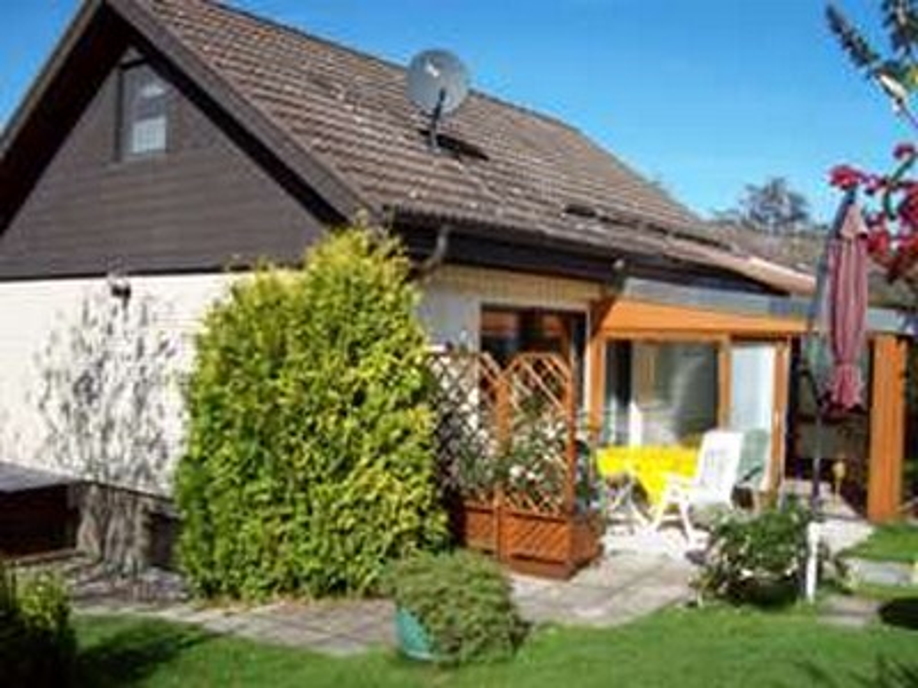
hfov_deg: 51.4
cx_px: 459
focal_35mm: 36
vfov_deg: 39.7
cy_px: 344
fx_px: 955
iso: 80
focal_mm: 6
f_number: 4.8
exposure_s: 1/545
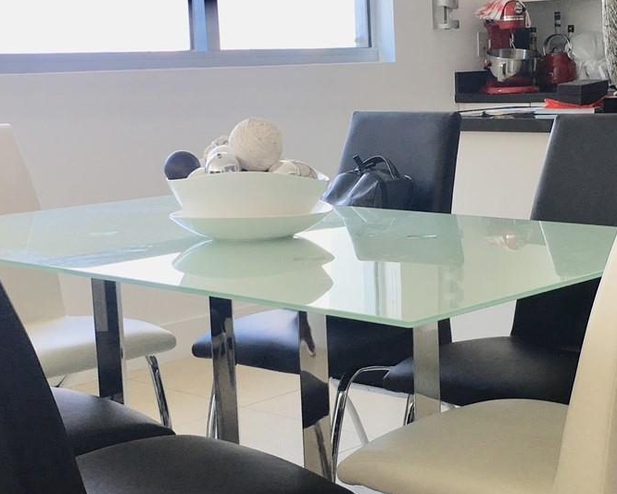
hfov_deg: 27.7
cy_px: 292
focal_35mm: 68
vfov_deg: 22.5
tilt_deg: -9.3
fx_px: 1242
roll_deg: +1.4
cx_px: 412
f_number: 2.2
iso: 32
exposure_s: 1/120
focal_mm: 4.15
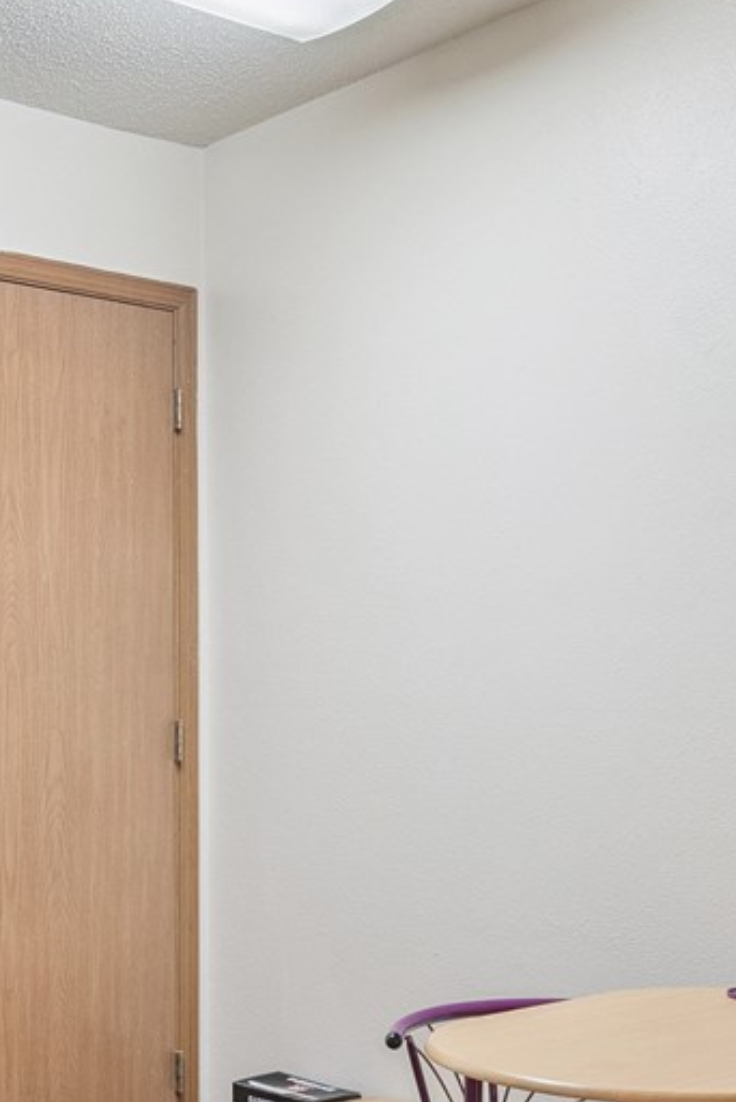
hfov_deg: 24.5
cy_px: 705
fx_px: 1623
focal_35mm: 53
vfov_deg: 37.2
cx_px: 23
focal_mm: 16
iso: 400
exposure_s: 1/2.5
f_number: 10
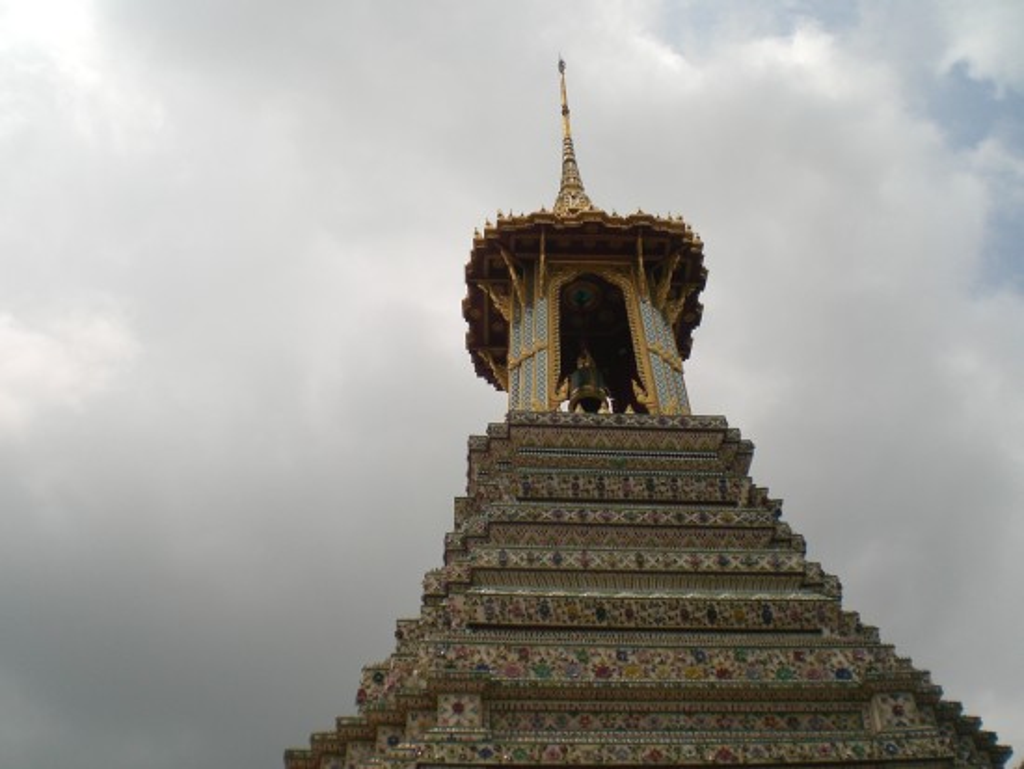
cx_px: 512
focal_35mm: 38
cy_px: 384
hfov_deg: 49.0
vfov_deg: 37.7
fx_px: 1125
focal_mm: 6.3
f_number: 4.4
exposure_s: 1/1250
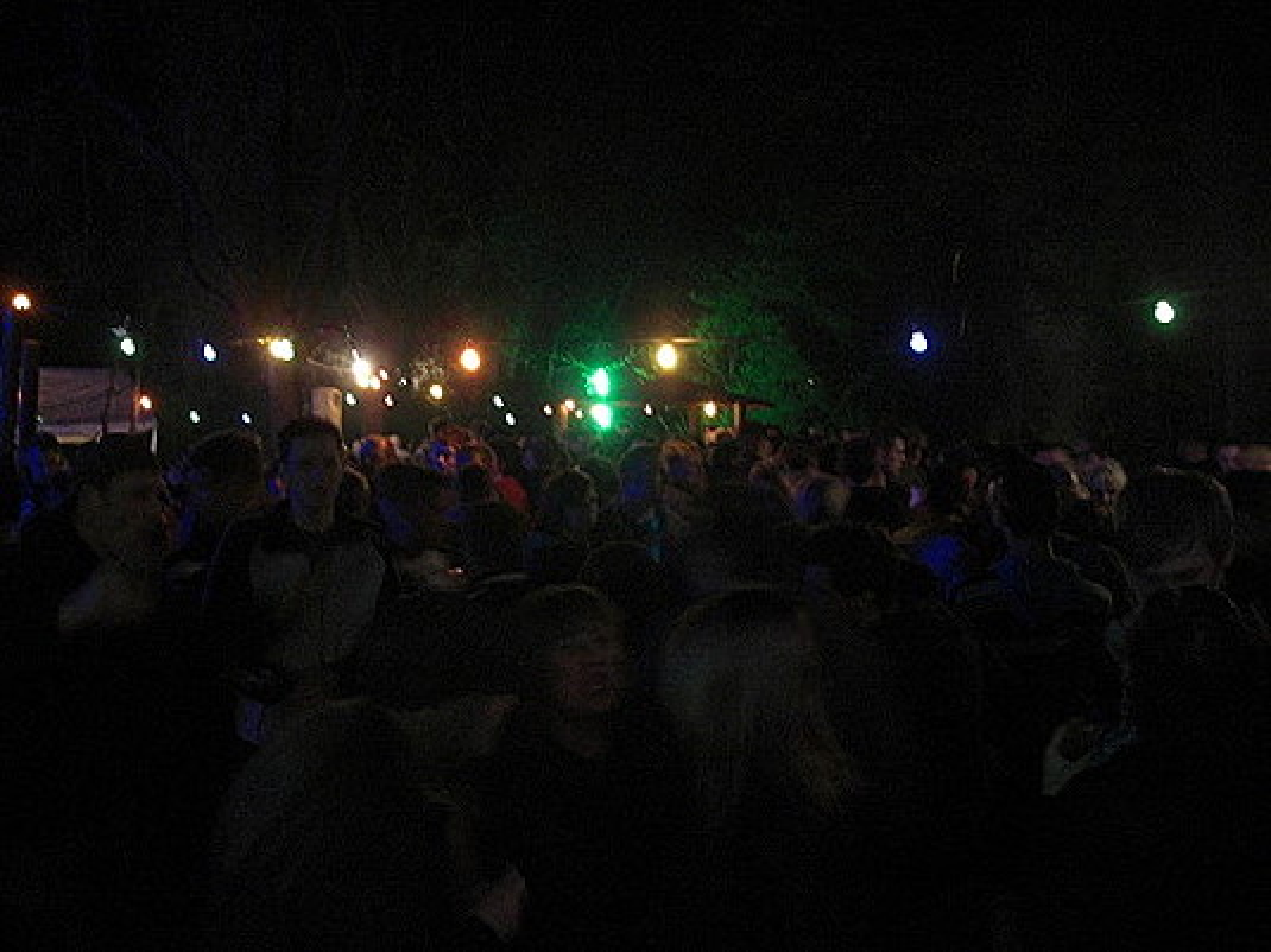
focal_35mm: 38
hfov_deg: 49.0
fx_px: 1395
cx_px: 636
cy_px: 476
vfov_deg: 37.7
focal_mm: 7.9
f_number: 2.8
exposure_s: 1/8
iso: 800
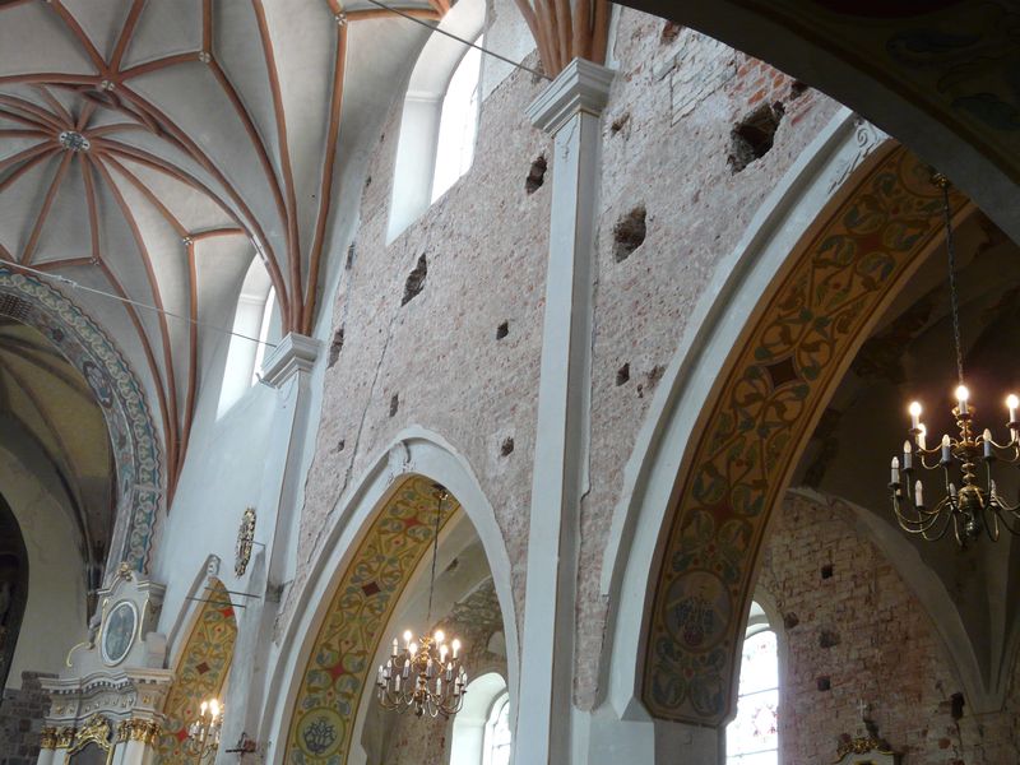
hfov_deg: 42.1
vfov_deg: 32.2
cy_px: 382
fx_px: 1326
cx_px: 510
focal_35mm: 45
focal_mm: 7.4
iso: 200
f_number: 3.2
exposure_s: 1/15
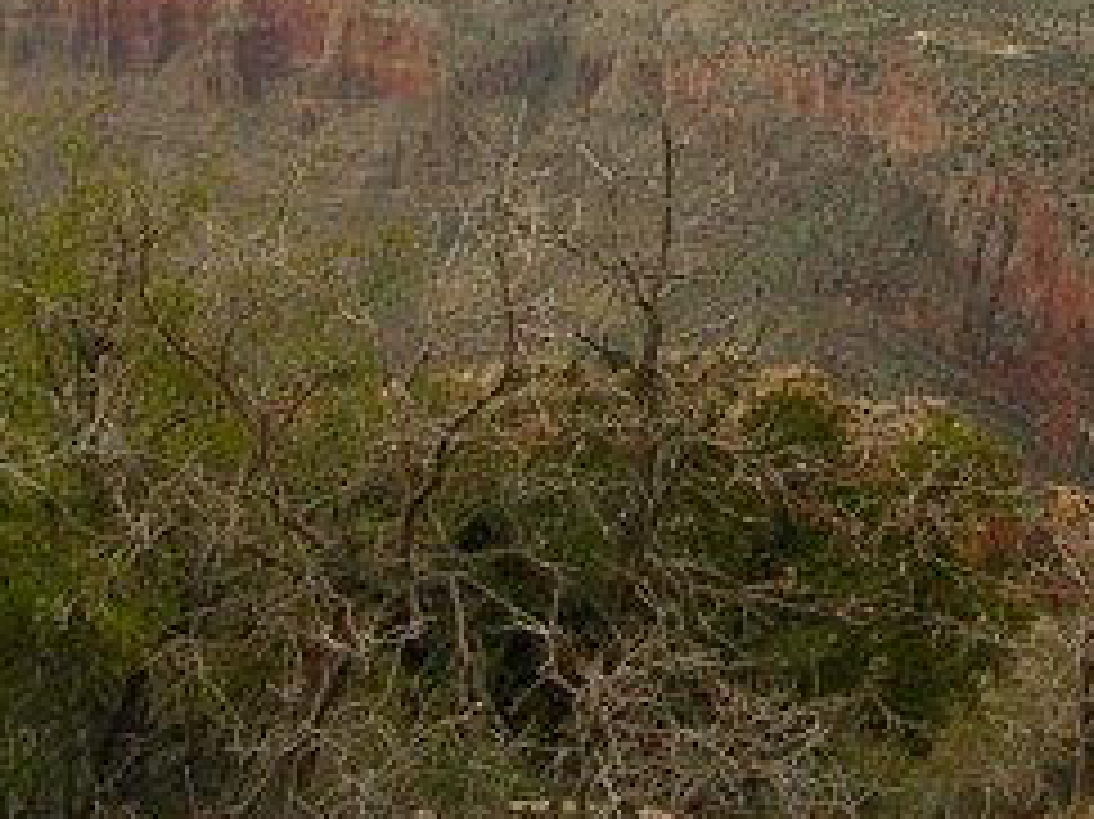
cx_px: 1062
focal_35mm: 100
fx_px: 3159
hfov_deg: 19.2
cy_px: -248
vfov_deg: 14.2
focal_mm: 5.8
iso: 50
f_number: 2.8
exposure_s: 1/280
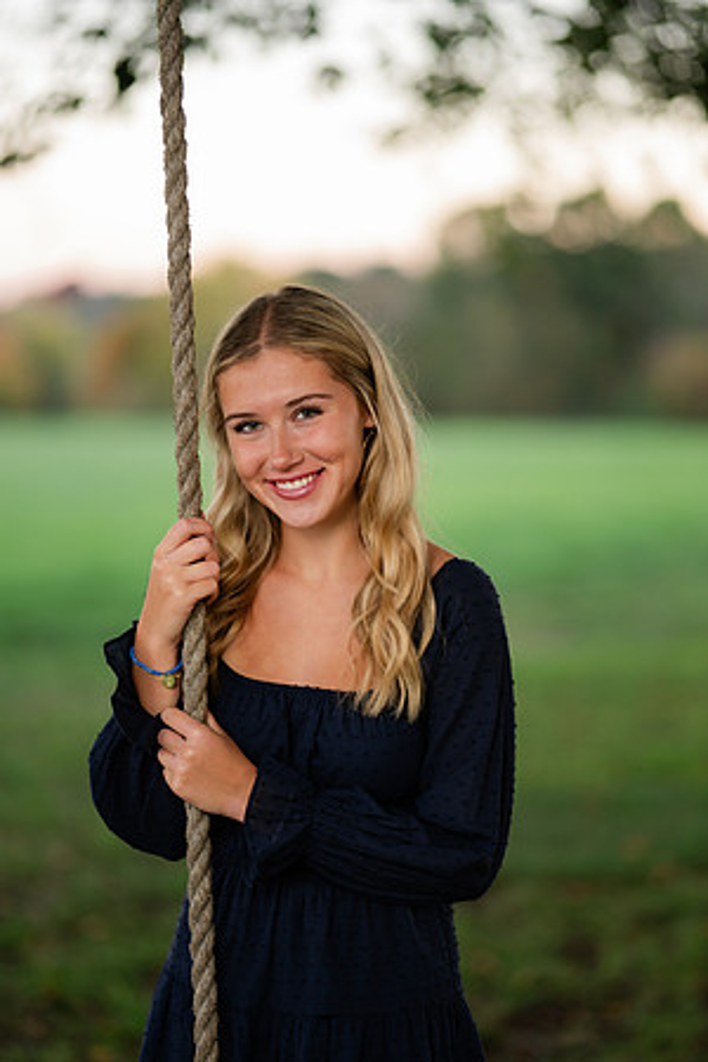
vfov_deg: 23.9
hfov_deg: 16.1
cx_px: 354
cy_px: 531
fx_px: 2507
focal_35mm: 85
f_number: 1.4
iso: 250
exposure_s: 1/160
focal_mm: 85
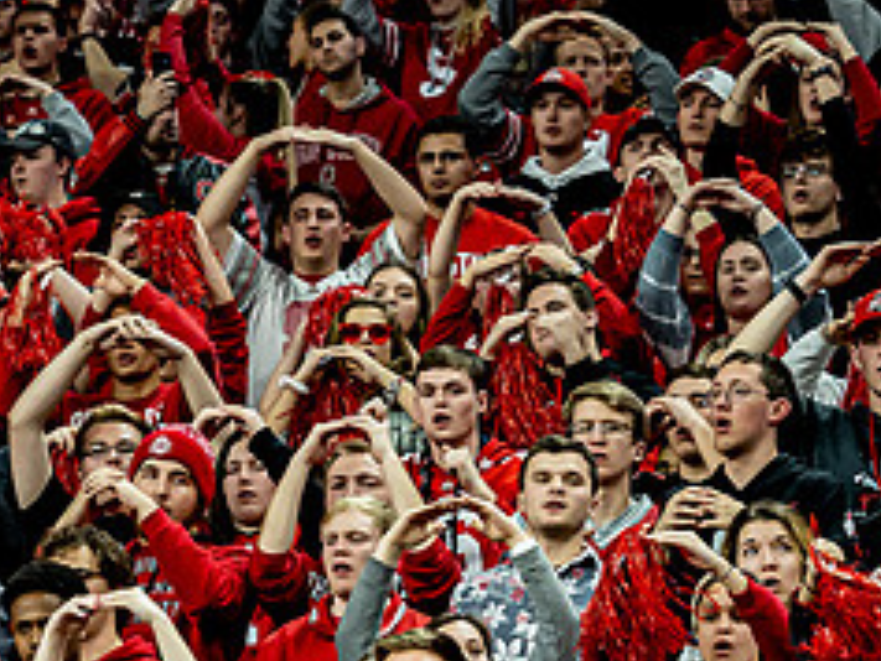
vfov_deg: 3.4
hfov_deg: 4.5
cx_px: 0
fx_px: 11229
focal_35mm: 441
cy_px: 477
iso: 1000
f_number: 2.8
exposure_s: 1/250
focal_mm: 90
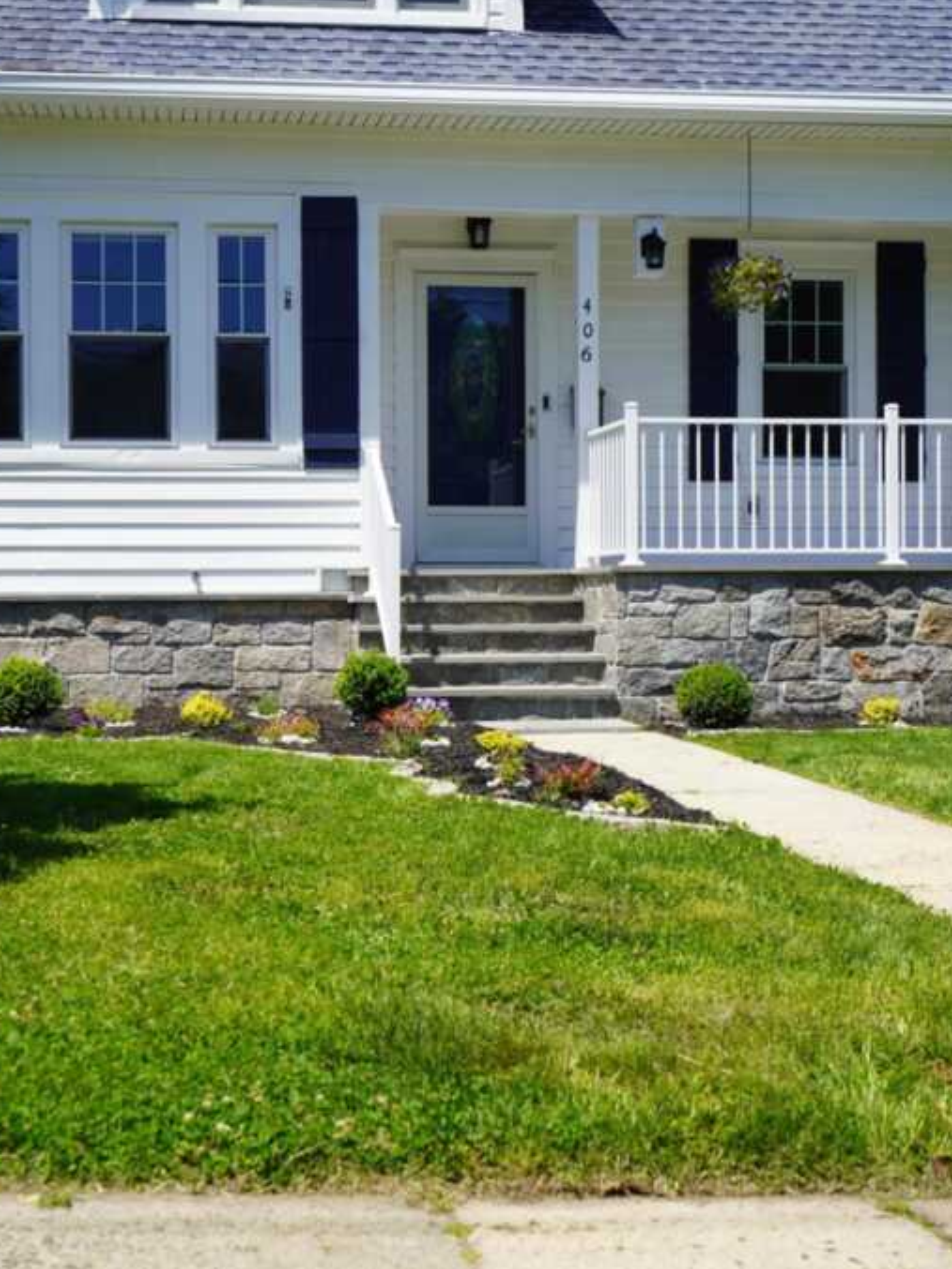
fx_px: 1870
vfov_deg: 37.5
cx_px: 362
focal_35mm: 51
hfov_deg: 28.5
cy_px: 632
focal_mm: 35
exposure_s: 1/200
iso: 100
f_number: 10
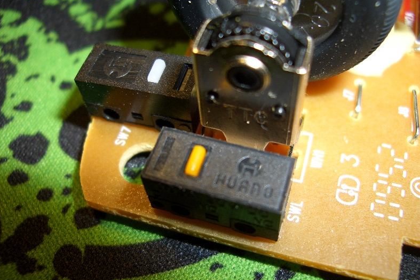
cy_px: 148
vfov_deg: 35.9
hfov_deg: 51.9
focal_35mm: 37
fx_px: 432
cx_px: 209
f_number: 2.6
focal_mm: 5.8
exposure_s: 1/60
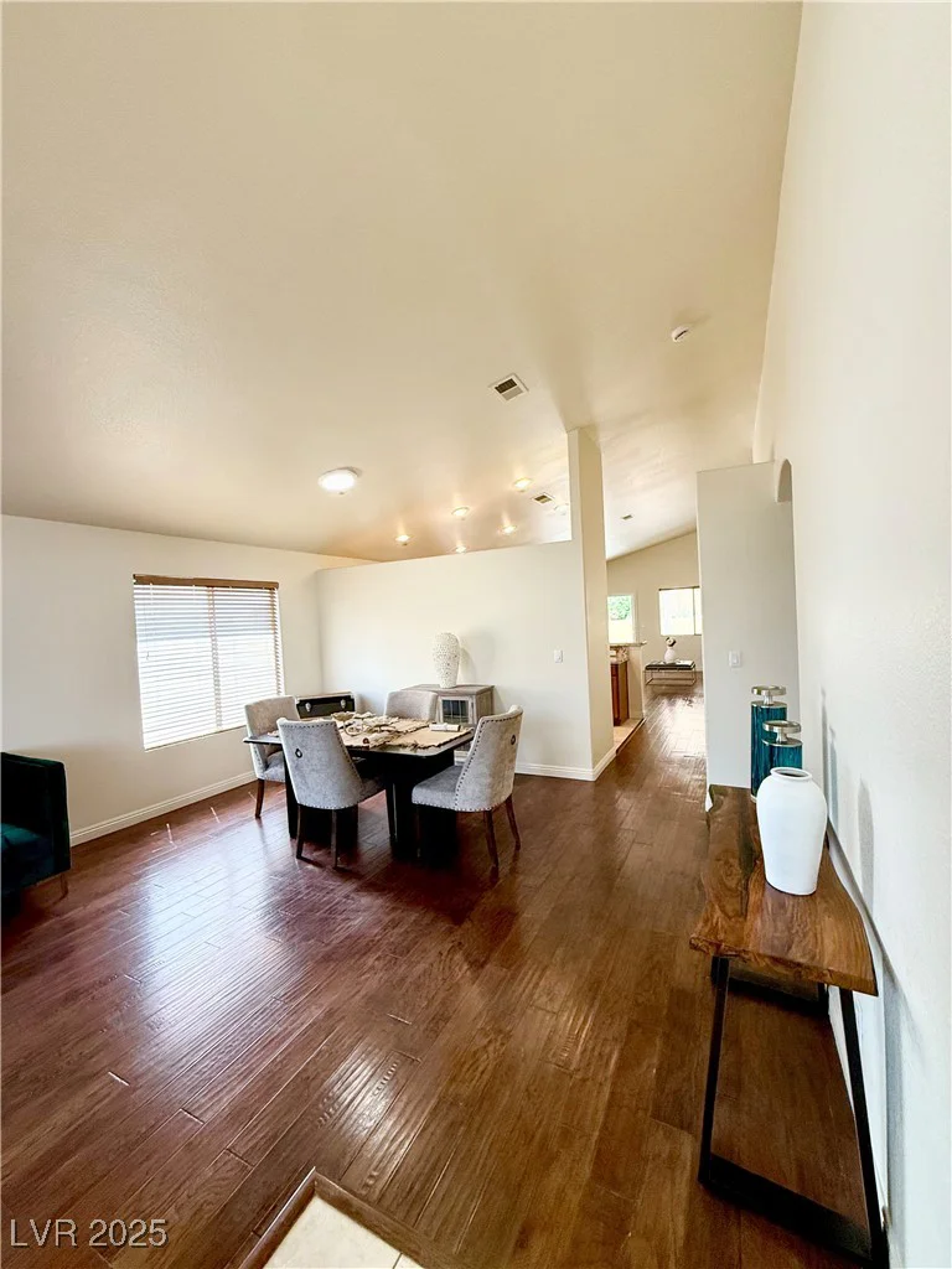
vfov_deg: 102.1
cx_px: 476
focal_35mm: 14
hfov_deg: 85.7
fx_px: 513
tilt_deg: -1.2
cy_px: 634
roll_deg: +2.8
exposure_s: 1/120
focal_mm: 2.22
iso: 200
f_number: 2.2
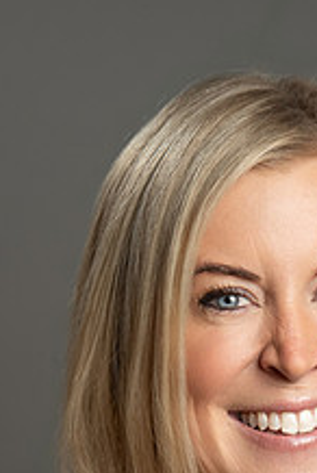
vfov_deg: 9.9
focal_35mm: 206
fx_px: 2712
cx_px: 271
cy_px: 475
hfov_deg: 6.7
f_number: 4
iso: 640
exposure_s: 1/160
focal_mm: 100
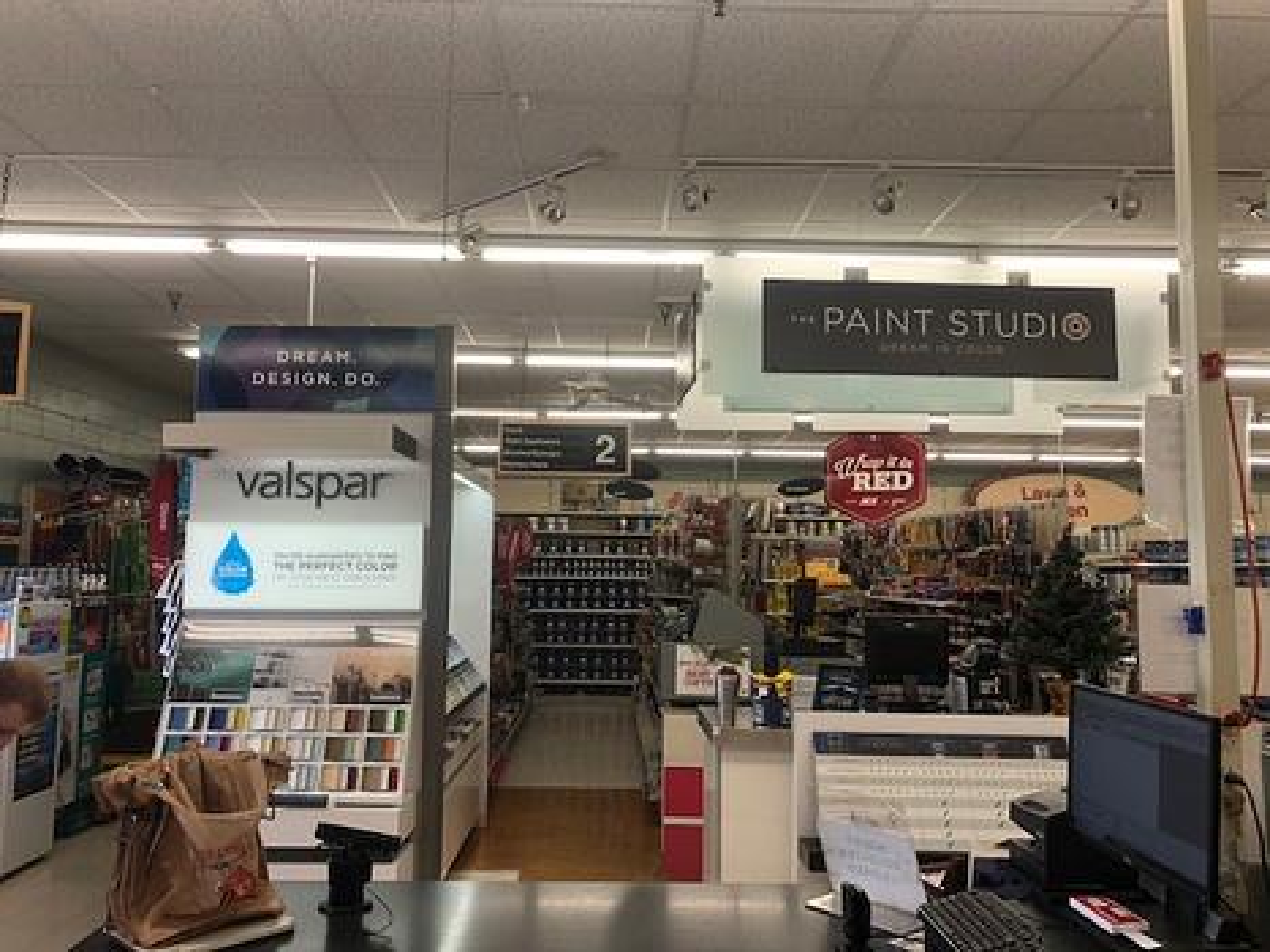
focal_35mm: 28
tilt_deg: +5.1
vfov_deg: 49.7
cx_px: 635
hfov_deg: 63.5
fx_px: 1027
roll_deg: -1.3
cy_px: 476
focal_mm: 3.99
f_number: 1.8
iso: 32
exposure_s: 1/120
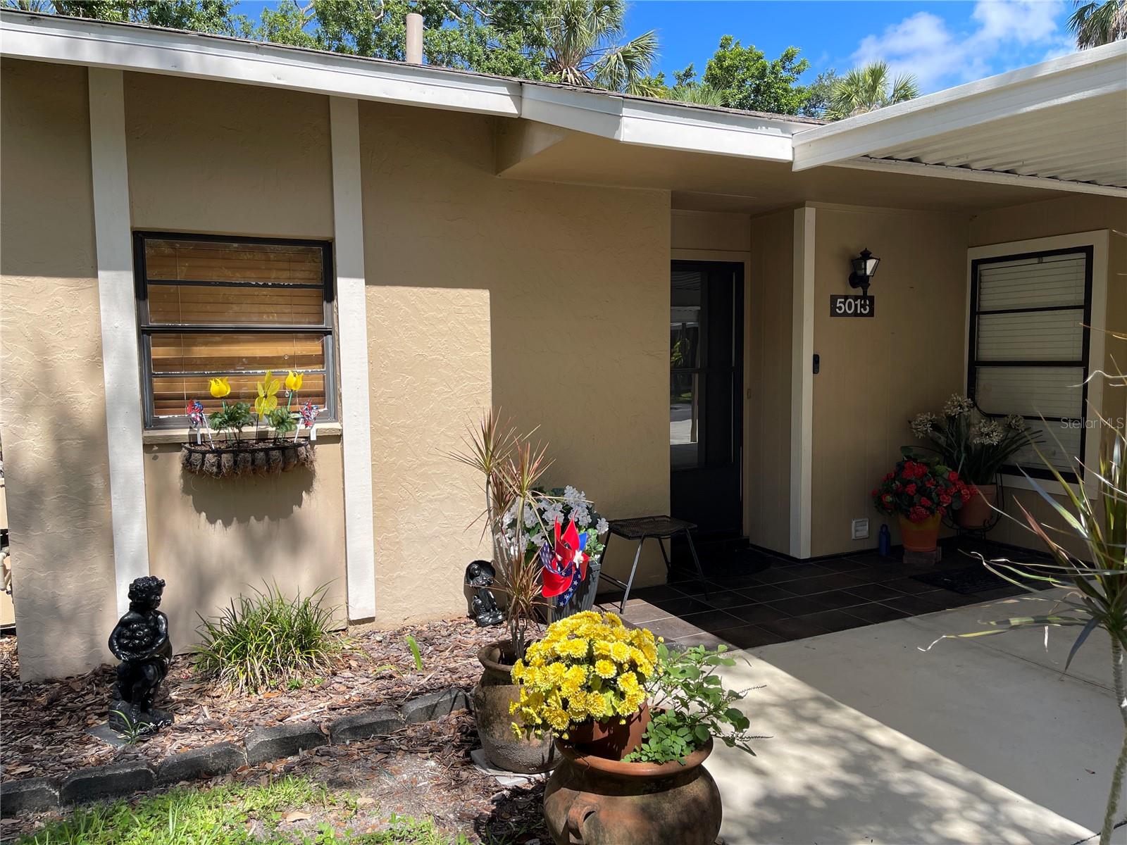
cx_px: 564
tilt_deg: -7.1
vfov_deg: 54.9
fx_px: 814
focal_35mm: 25
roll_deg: +0.7
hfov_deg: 69.4
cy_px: 422
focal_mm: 5.1
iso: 32
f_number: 1.6
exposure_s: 1/1946
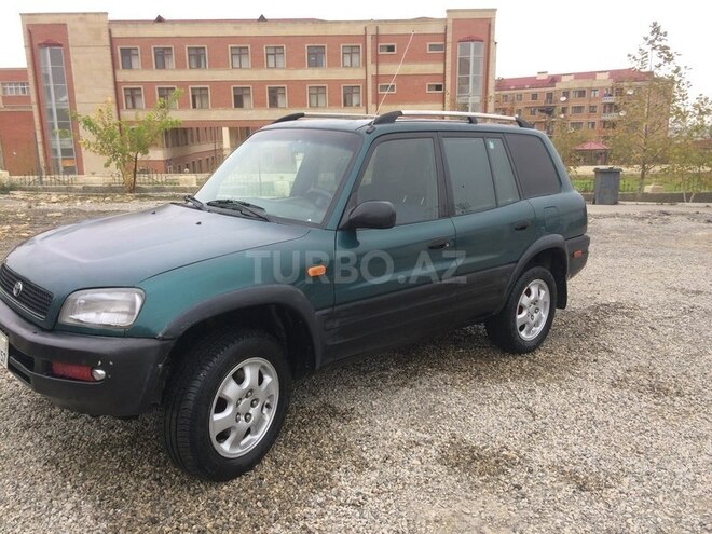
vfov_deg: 48.2
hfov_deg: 61.7
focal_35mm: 29
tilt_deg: -13.5
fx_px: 596
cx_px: 356
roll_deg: +1.9
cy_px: 267
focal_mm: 4.15
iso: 32
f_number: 2.2
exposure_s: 1/100
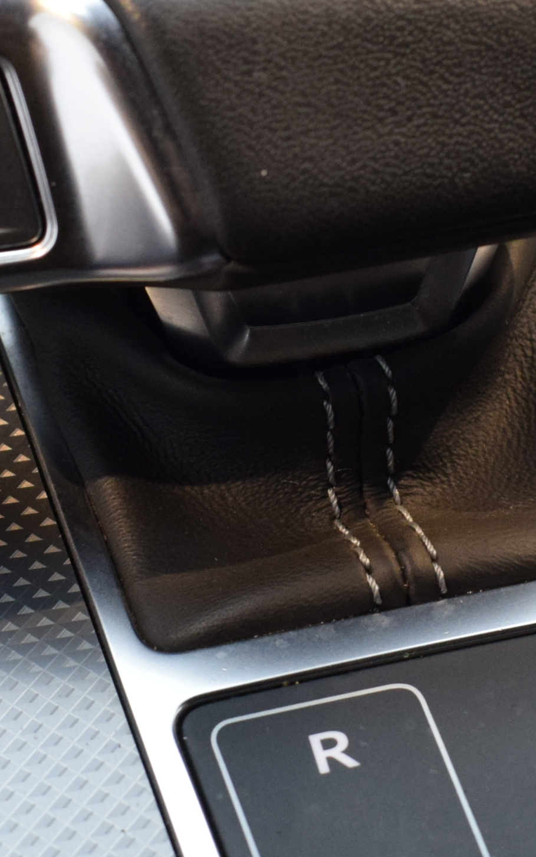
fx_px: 2430
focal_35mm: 104
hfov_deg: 12.6
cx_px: 226
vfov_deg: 20.0
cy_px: 531
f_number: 5.6
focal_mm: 22
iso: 1000
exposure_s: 1/60
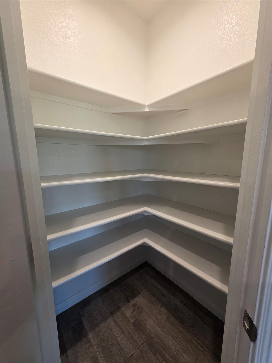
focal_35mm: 13
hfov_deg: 89.9
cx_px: 136
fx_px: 136
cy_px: 182
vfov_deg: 106.2
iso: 160
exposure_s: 1/120
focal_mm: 2.2
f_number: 1.9
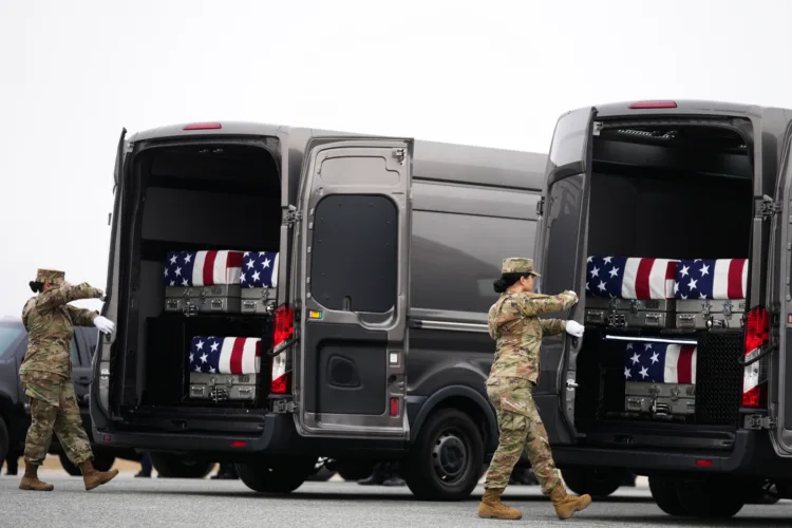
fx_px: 3608
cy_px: 264
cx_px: 396
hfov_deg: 12.5
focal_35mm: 164
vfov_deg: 8.4
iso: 125
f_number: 2.8
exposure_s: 1/800
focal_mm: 164
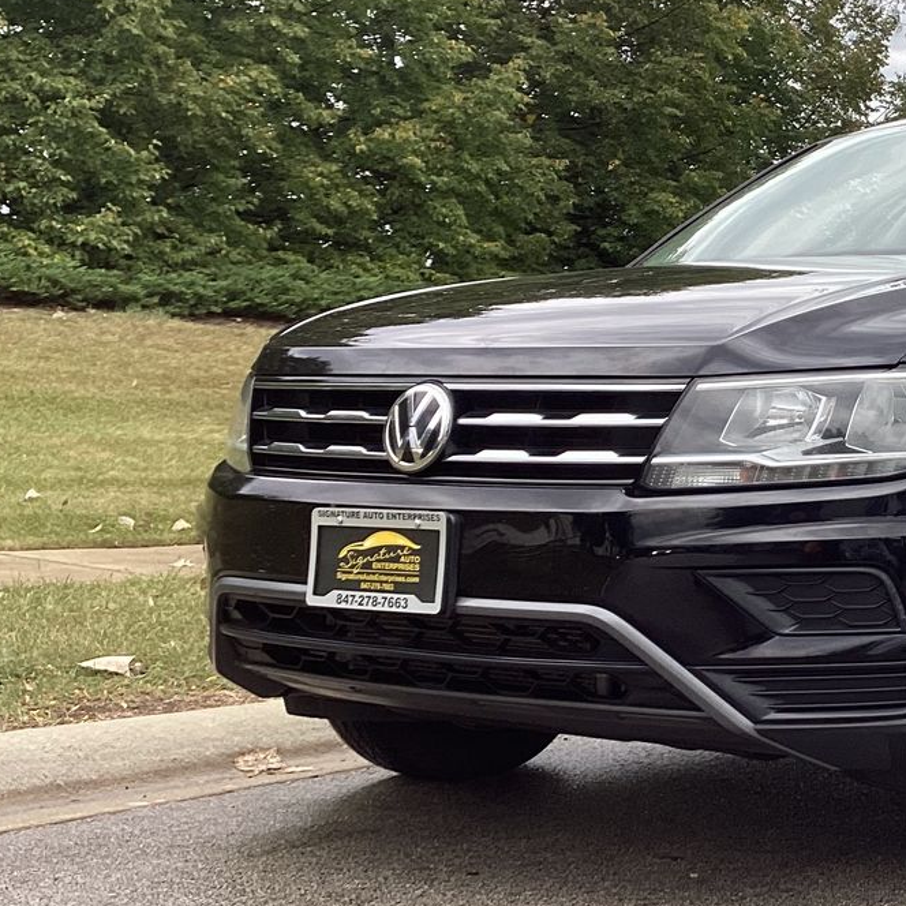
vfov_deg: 26.1
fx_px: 1954
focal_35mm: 66
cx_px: 1032
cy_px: 411
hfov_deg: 24.2
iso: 25
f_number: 2.4
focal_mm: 3.3
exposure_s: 1/120
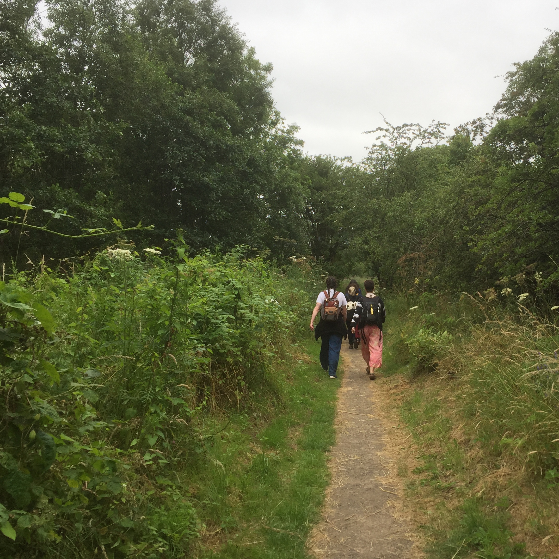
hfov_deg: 42.3
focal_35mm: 39
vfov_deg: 42.8
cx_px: 366
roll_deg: -1.2
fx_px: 713
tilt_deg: +2.2
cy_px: 275
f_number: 2.2
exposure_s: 1/824
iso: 32
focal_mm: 4.15
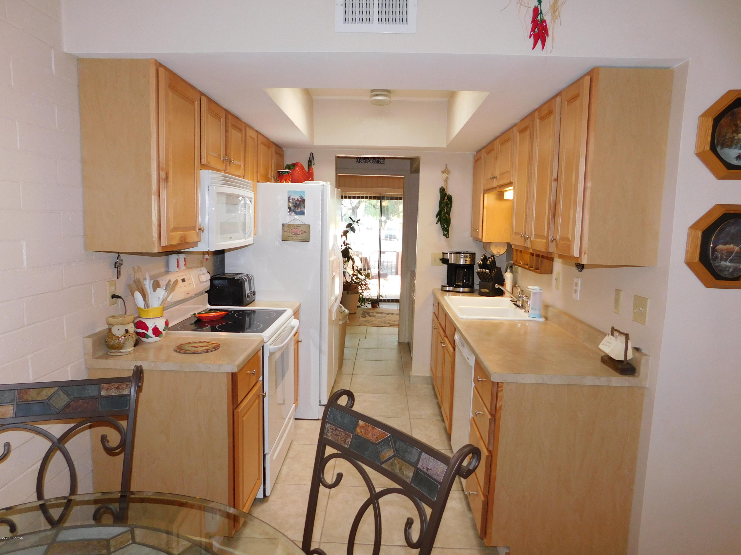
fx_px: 492
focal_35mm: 23
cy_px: 278
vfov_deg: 58.9
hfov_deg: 73.9
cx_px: 370
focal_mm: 4
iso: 200
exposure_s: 1/30
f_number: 3
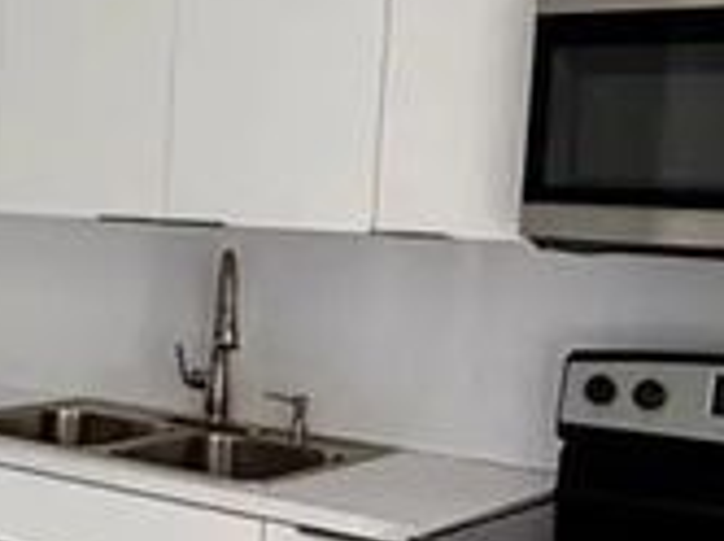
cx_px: 35
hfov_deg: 25.9
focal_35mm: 72
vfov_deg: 20.3
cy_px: 395
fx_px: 1504
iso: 500
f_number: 2.2
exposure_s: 1/60
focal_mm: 2.22
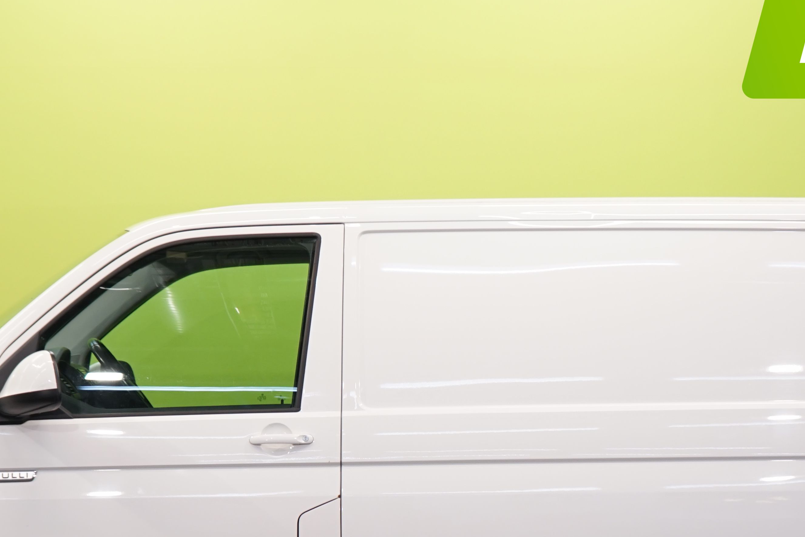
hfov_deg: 14.0
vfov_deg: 9.3
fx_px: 3287
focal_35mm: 147
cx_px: 478
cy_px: 501
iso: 400
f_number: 5.6
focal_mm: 65
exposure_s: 1/40
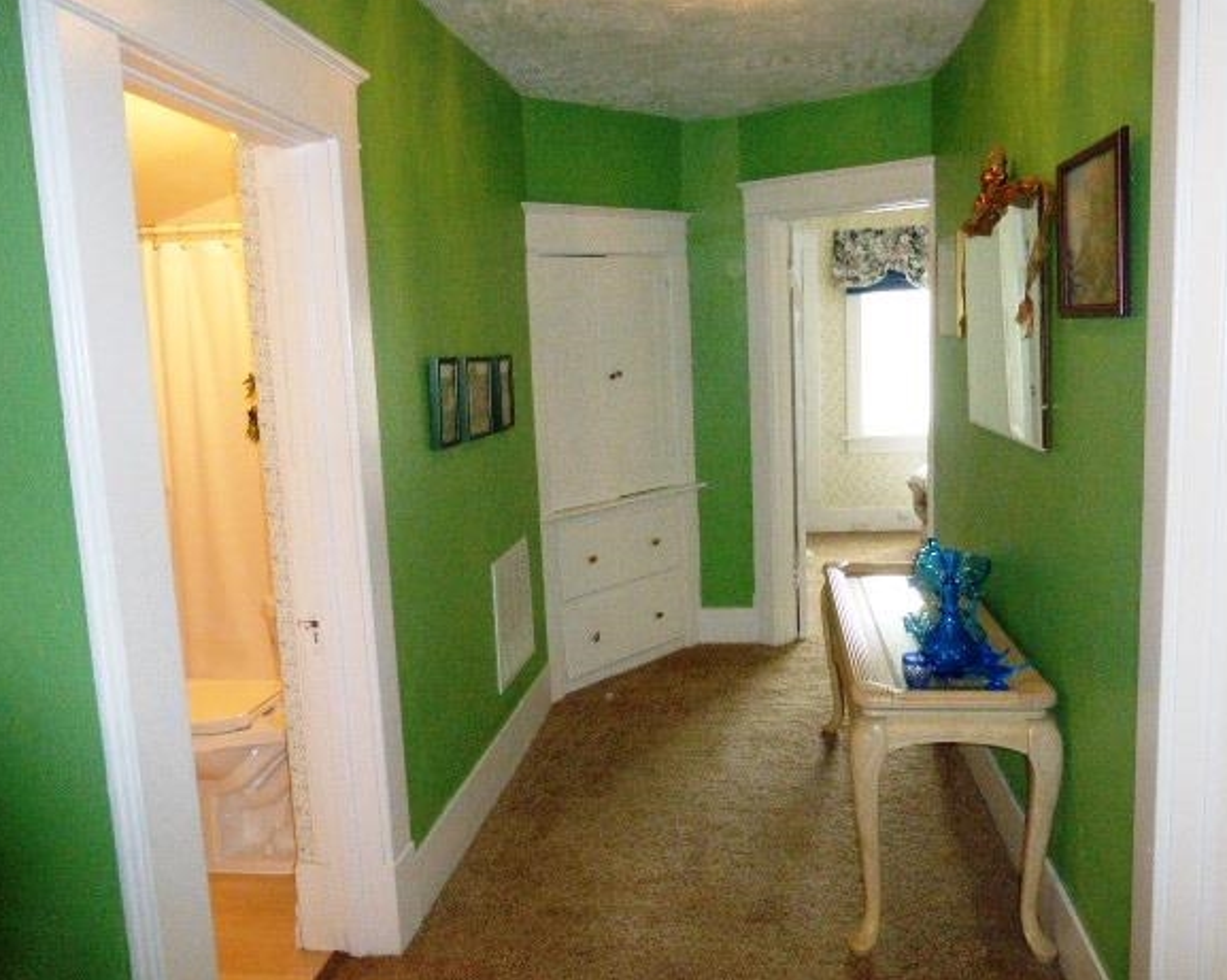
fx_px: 944
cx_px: 634
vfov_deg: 54.9
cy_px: 474
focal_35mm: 26
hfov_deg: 66.0
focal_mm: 4.3
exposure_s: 1/60
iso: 800
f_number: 3.3
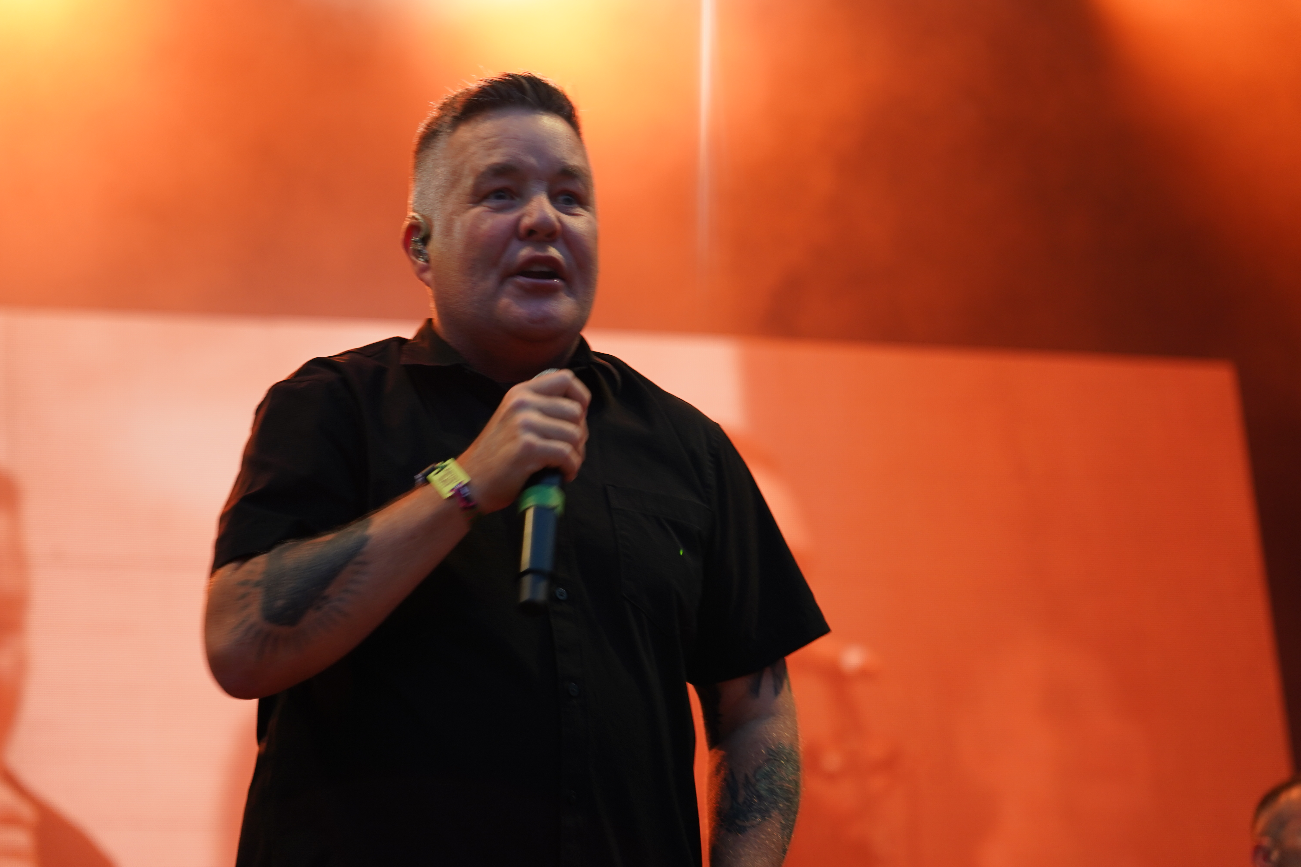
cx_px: 650
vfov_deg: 13.0
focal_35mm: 105
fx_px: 3794
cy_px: 434
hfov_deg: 19.5
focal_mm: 105
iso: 640
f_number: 4
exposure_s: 1/160
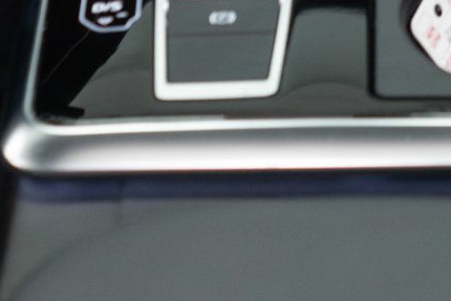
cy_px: -389
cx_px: 373
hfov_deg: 13.6
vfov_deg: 8.5
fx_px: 1880
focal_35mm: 150
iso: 640
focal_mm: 28
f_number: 3.2
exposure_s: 1/50
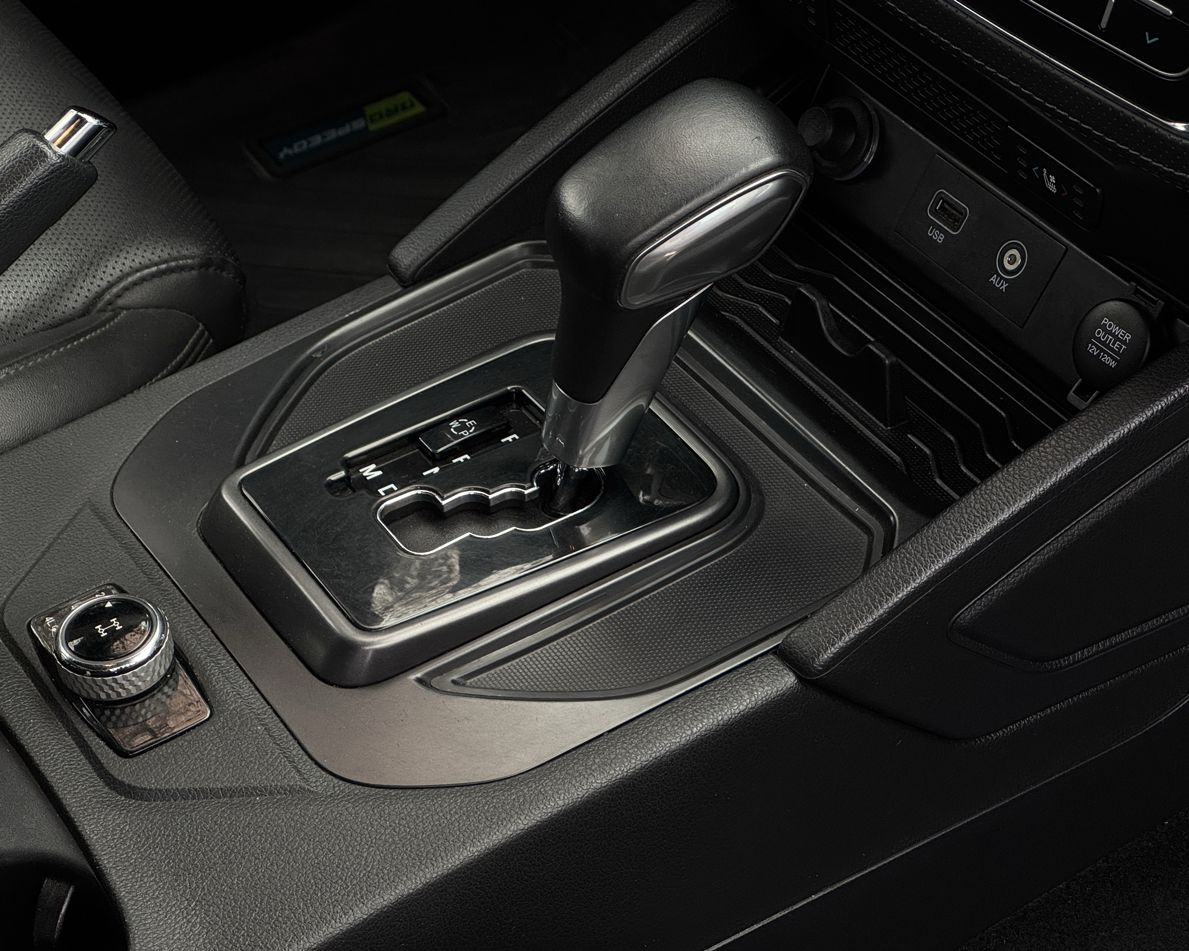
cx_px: 551
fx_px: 2850
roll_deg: +9.3
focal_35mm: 81
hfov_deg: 23.6
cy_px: 471
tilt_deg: -40.8
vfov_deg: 18.9
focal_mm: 9
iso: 200
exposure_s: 1/99
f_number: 2.8
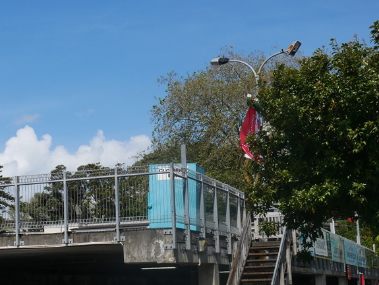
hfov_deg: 24.4
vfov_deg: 18.9
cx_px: 44
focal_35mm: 78
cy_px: 159
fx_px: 855
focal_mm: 22
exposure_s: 1/500
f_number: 9
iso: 200
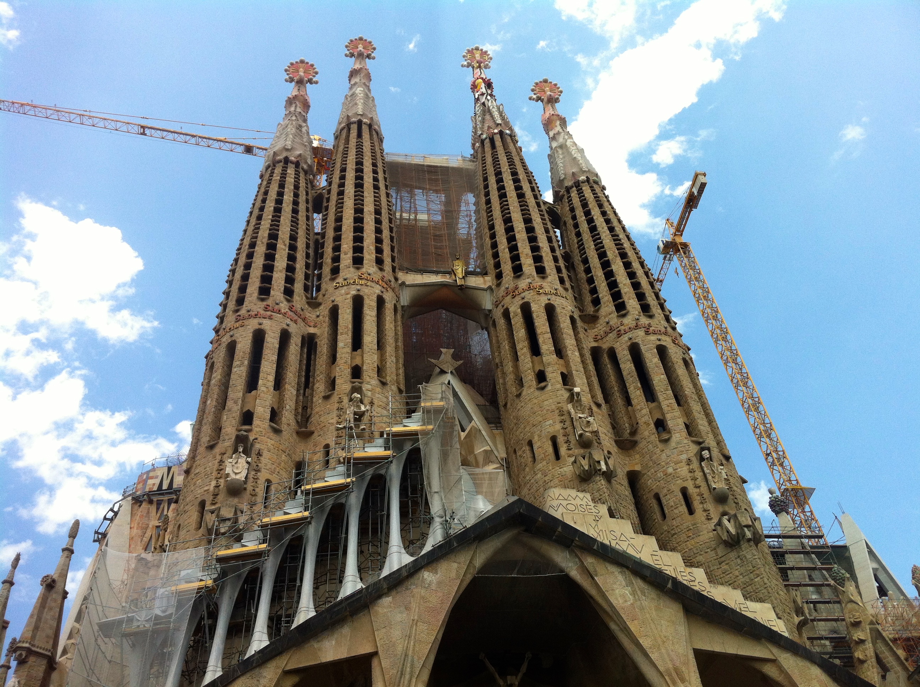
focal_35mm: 35
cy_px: 344
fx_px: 929
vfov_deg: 40.6
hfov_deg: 52.7
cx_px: 460
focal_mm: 3.85
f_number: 2.8
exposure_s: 1/914
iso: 80
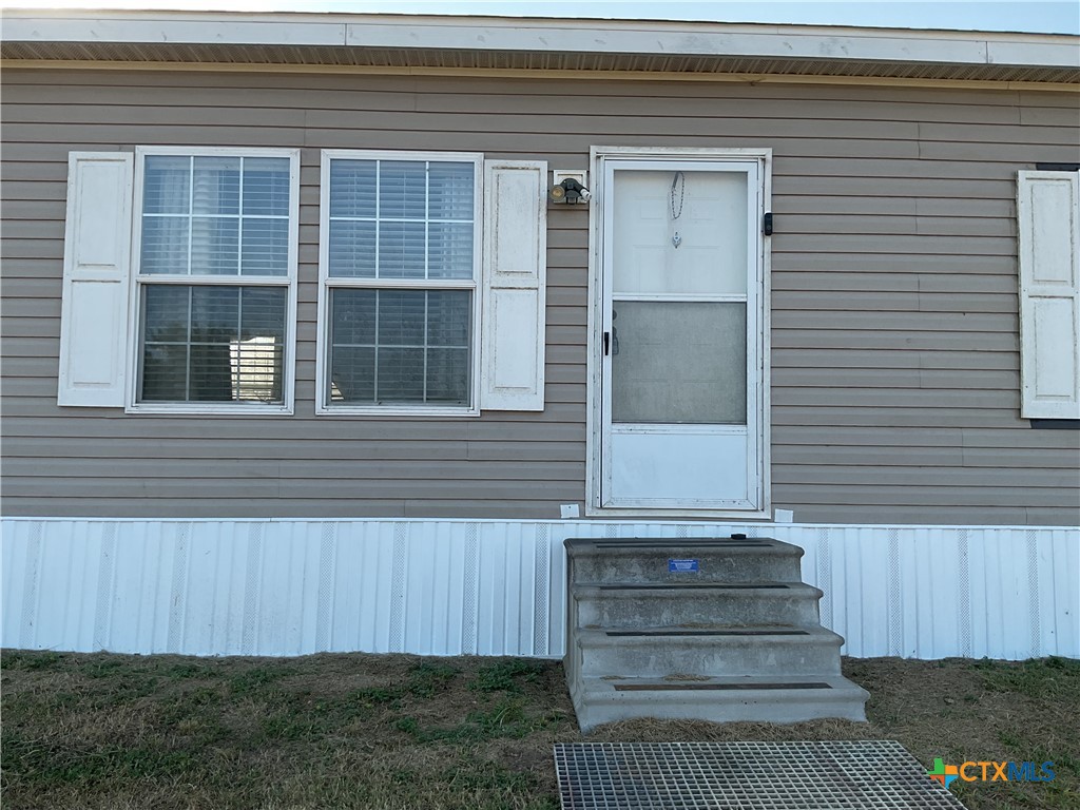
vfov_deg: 48.2
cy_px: 405
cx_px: 540
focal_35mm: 29
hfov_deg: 61.7
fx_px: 905
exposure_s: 1/540
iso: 16
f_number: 1.8
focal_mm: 3
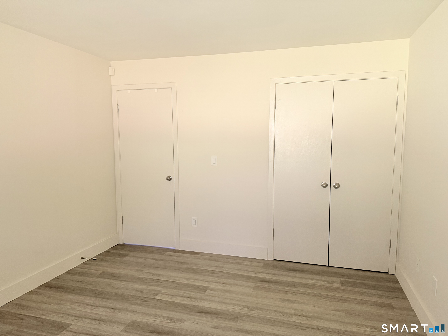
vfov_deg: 56.8
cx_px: 224
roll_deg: +0.5
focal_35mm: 24
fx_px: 311
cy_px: 168
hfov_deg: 71.6
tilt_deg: -6.0
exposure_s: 1/60
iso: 500
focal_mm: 6.76
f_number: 1.78
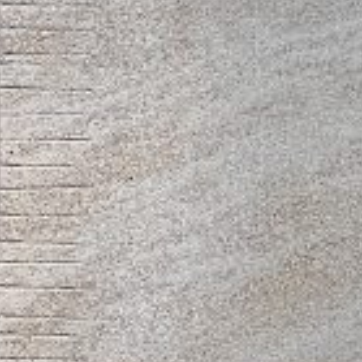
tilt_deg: +13.9
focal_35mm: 491
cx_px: 1003
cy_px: 751
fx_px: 5809
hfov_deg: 3.5
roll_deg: +1.8
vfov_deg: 3.5
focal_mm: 9
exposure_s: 1/314
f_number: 2.8
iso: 32
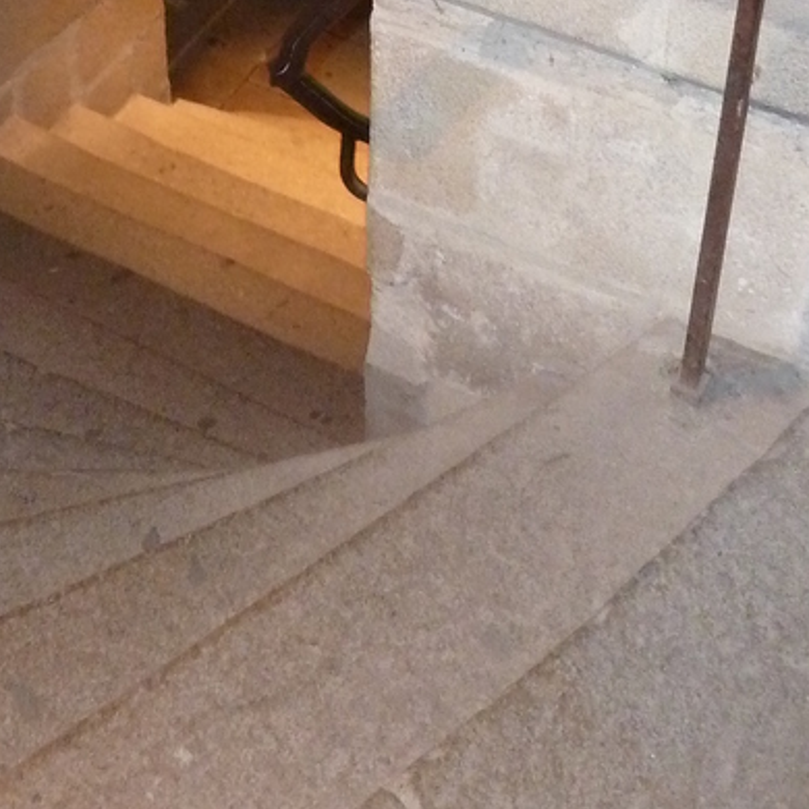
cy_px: -423
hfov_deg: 24.9
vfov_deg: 21.2
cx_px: 141
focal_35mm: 68
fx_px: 1798
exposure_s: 1/10
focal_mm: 4.1
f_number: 3.3
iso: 400
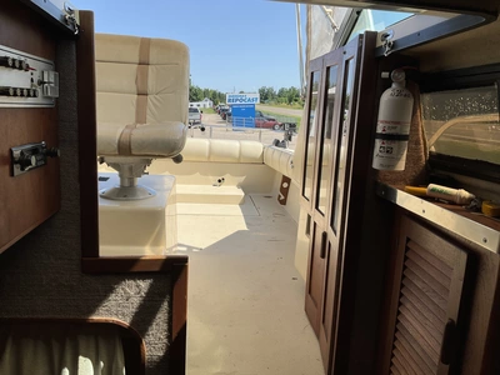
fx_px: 419
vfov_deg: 48.2
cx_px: 250
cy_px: 188
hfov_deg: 61.7
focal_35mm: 29
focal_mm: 3
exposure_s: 1/1055
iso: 25
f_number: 1.8
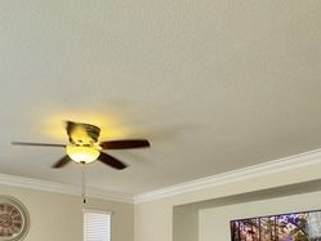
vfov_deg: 34.2
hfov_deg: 50.9
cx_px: 122
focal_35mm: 36
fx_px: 334
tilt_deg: -1.2
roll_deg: -0.4
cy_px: 267
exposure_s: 1/61
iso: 320
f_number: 2.2
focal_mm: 2.22
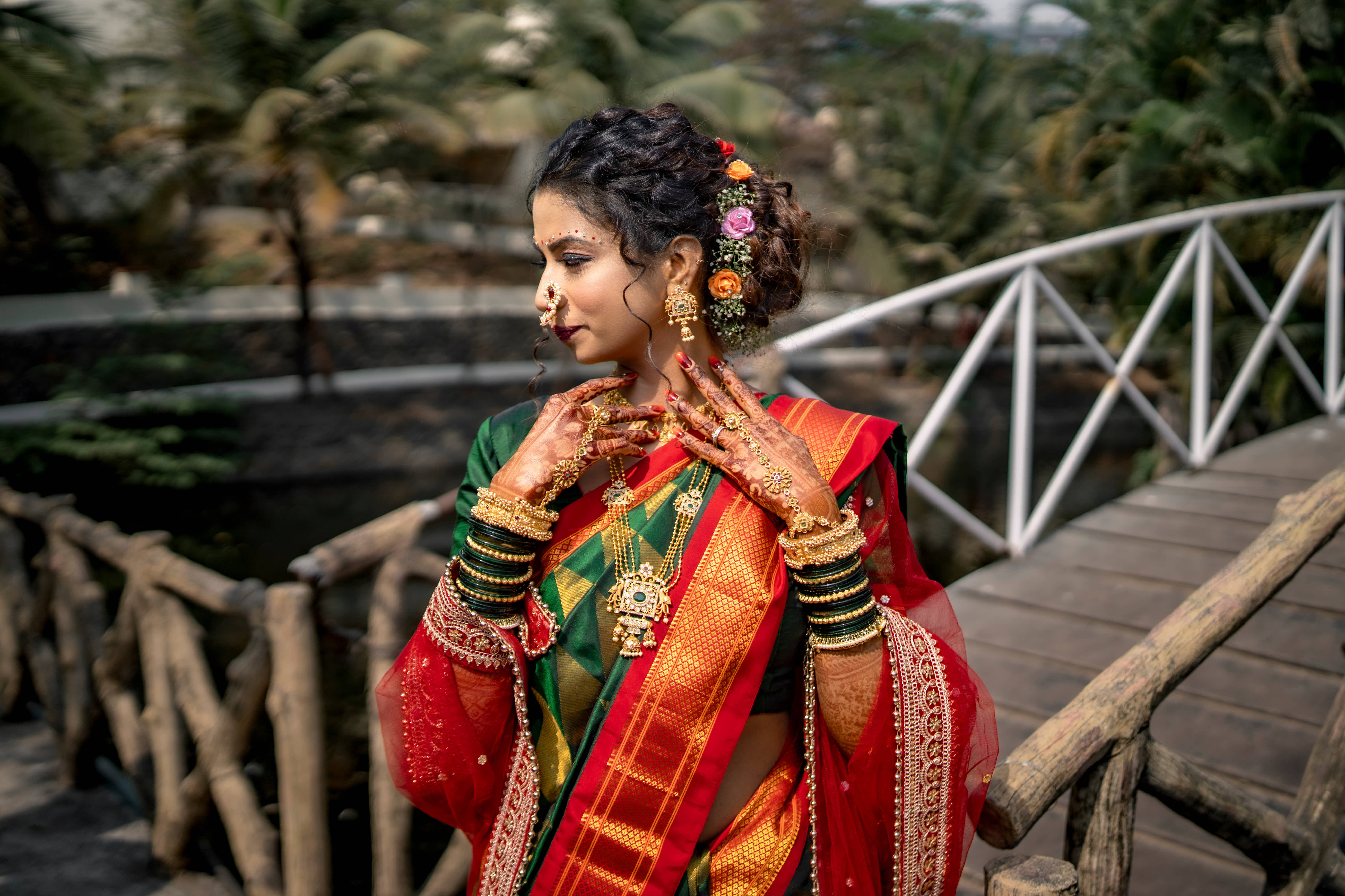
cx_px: 672
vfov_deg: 37.9
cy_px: 448
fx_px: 1308
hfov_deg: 54.4
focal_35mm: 35
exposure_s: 1/8000
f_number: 1.4
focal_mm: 35
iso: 100
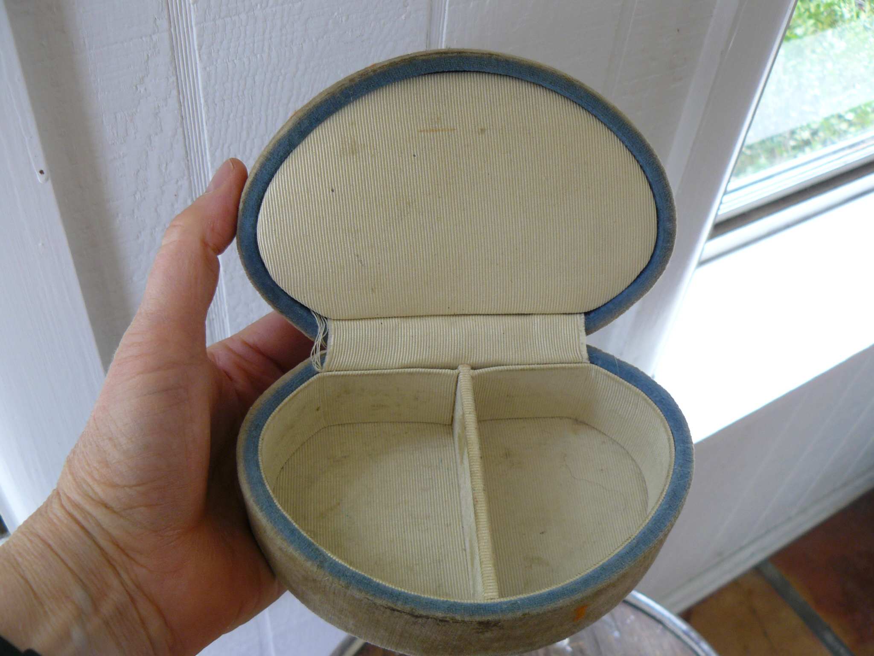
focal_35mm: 36
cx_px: 437
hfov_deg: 51.4
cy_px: 328
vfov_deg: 39.7
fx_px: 909
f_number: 2.8
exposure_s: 1/40
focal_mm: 6
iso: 100
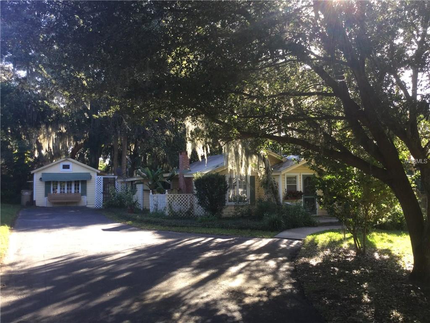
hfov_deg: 58.4
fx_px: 385
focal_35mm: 31
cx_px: 215
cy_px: 162
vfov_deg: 45.4
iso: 32
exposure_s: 1/120
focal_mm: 3.3
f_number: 2.4
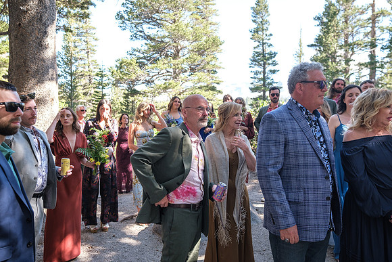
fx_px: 294
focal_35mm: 27
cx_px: 196
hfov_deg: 67.4
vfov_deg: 48.0
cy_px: 131
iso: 250
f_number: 2.5
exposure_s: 1/400
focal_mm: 18
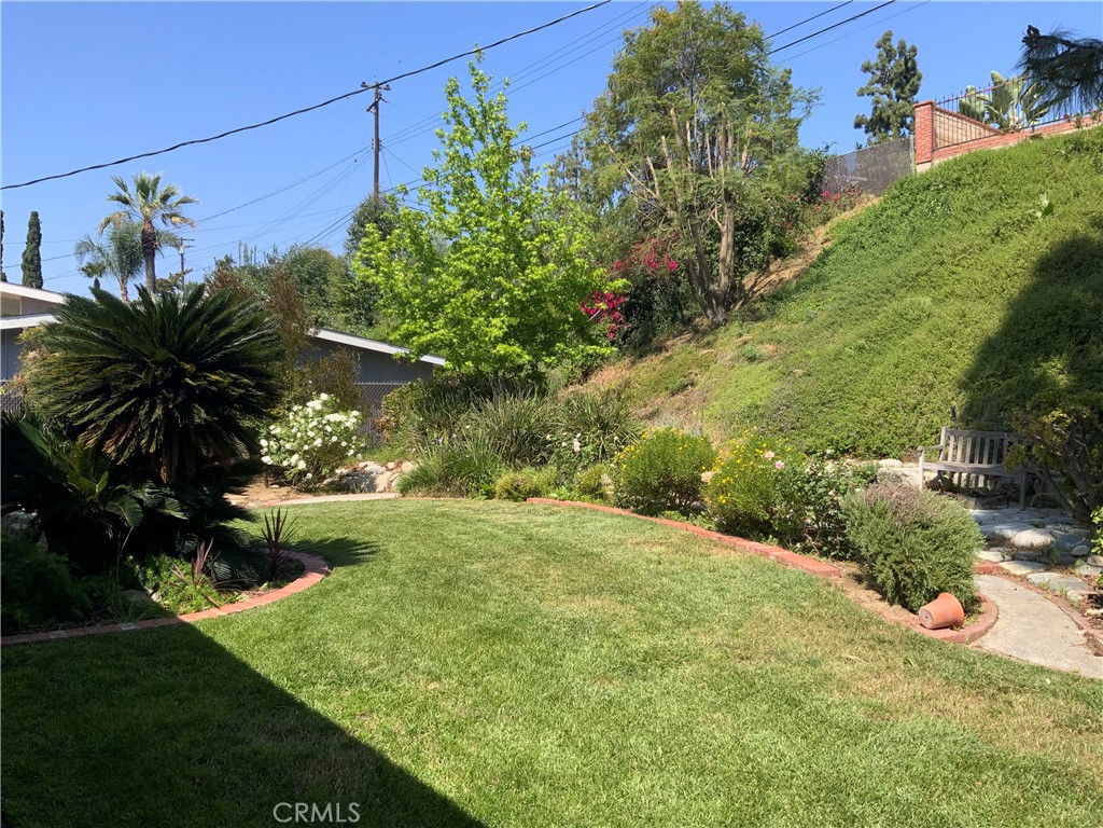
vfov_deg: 48.2
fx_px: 924
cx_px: 552
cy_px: 414
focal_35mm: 29
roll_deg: -0.7
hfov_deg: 61.7
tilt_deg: -0.8
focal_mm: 3
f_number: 1.8
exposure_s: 1/1195
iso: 16
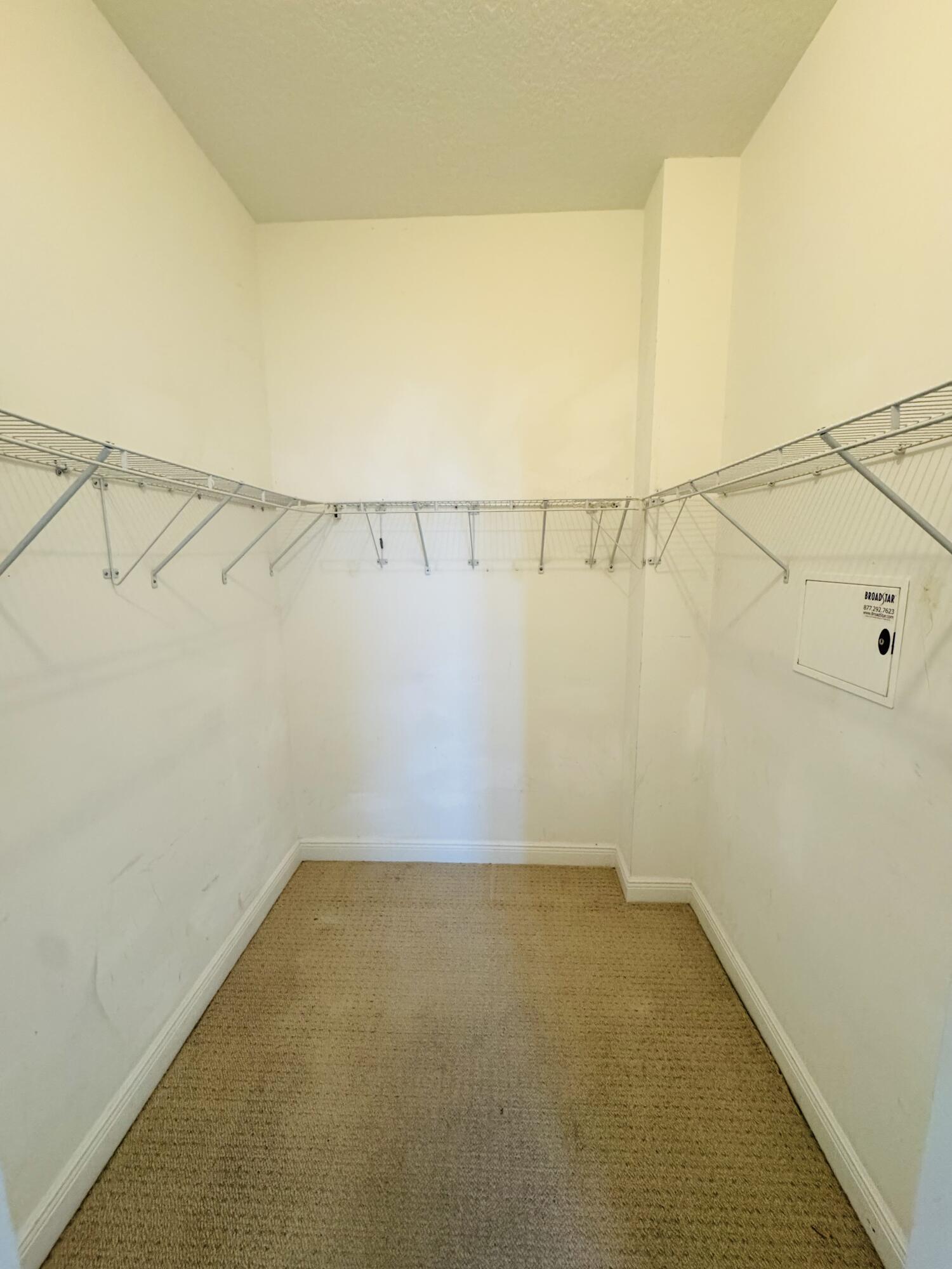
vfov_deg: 102.1
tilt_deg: -9.0
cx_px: 476
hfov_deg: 85.7
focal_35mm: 14
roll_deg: +1.4
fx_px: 513
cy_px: 634
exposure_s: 1/120
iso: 320
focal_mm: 2.22
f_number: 2.2
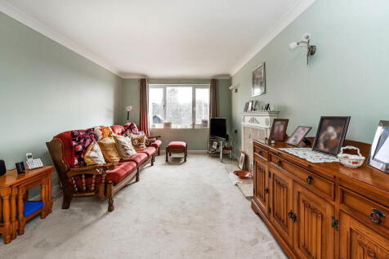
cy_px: 130
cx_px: 194
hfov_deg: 104.3
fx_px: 151
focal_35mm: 14
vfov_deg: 81.2
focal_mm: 14
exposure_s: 1/125
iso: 640
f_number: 9
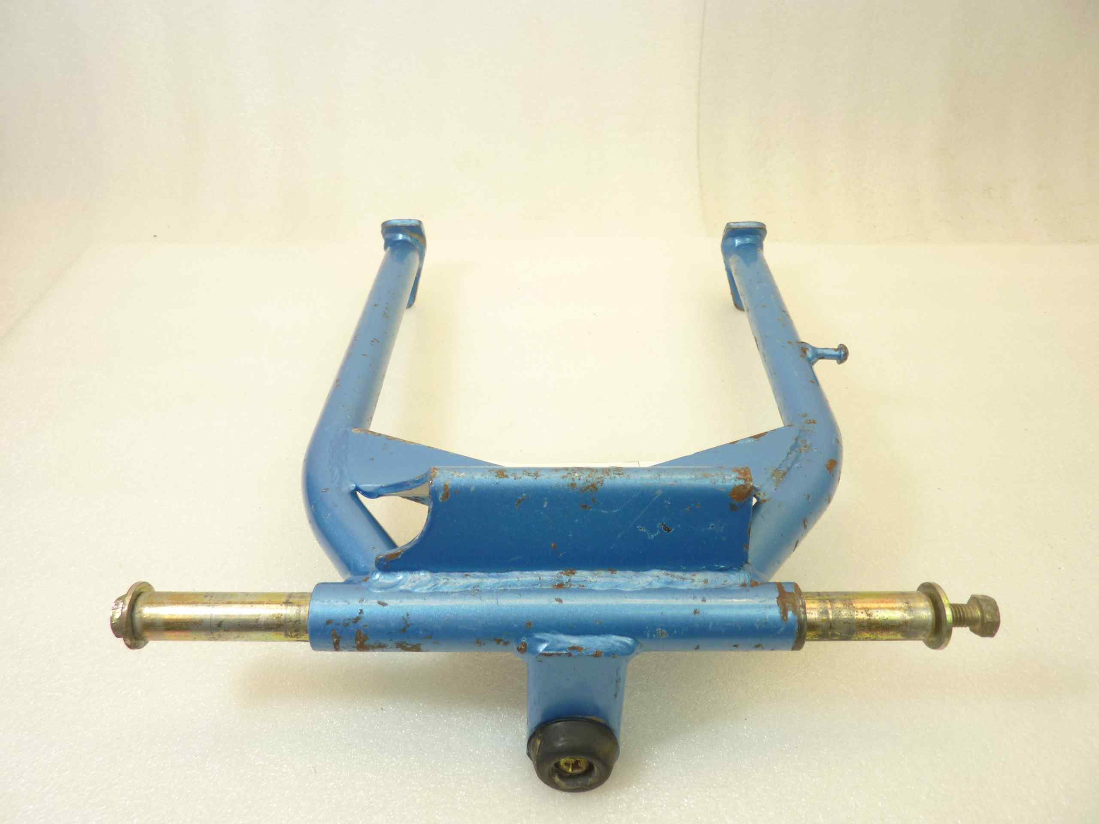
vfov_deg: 54.9
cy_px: 412
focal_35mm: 25
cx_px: 550
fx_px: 794
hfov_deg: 69.4
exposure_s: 1/25
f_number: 3.3
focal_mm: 4.1
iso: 80
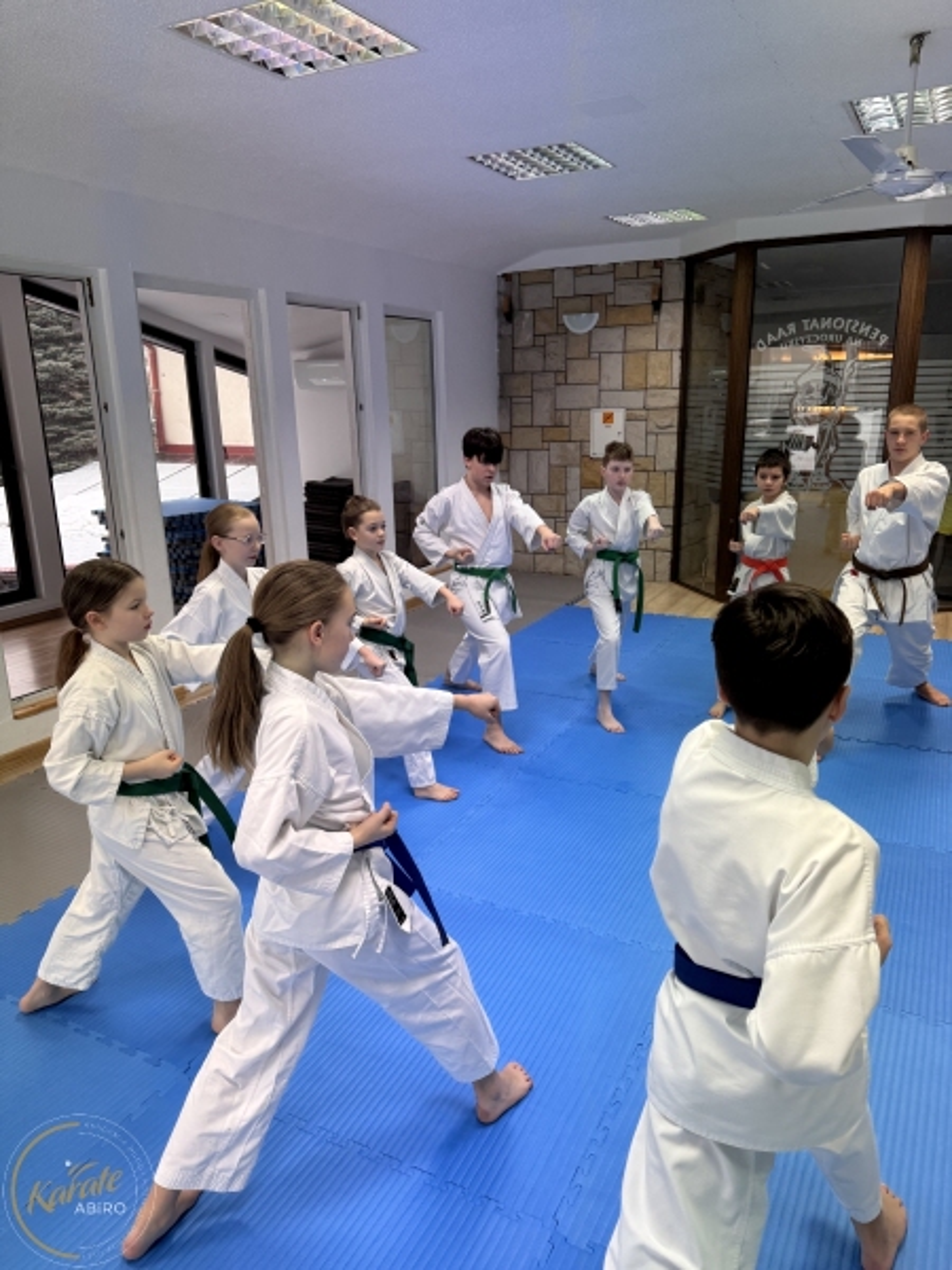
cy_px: 635
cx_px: 476
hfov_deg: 56.8
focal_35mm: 24
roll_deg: +2.5
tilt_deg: -14.7
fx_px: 880
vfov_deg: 71.6
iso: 64
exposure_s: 1/100
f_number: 1.78
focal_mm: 6.76
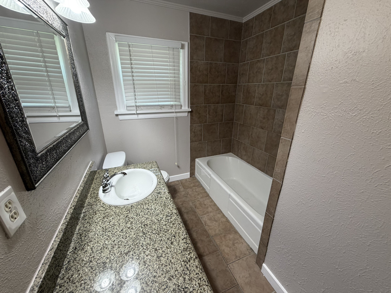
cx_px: 196
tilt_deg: -20.2
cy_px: 146
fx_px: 158
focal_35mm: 14
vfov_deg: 85.7
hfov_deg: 102.1
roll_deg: -0.3
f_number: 2.2
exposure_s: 1/120
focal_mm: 2.22
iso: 200
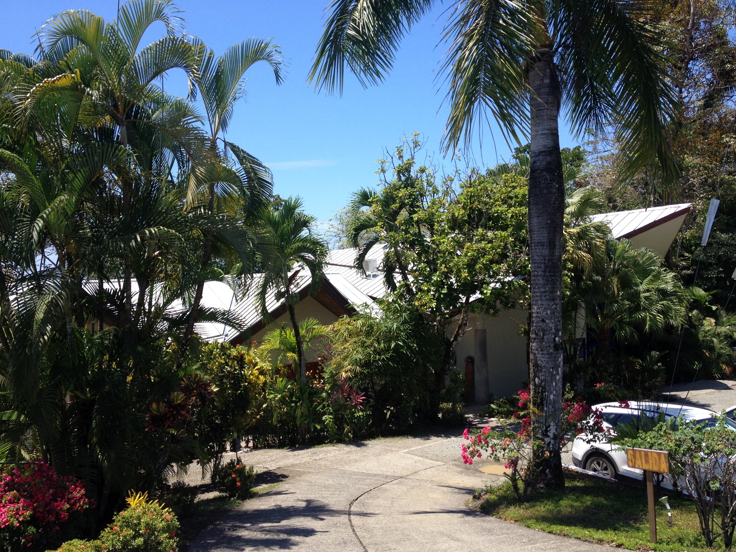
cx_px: 368
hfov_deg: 52.6
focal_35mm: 35
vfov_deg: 40.7
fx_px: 744
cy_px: 276
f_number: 2.4
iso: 50
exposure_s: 1/1062
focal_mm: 4.28
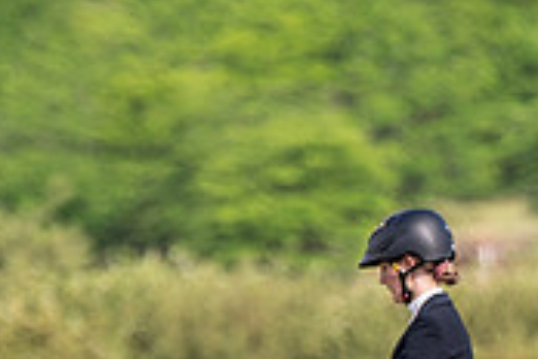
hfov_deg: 2.1
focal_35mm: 975
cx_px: 366
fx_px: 14570
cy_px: 535
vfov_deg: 1.4
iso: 100
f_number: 2.8
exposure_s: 1/1600
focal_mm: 200
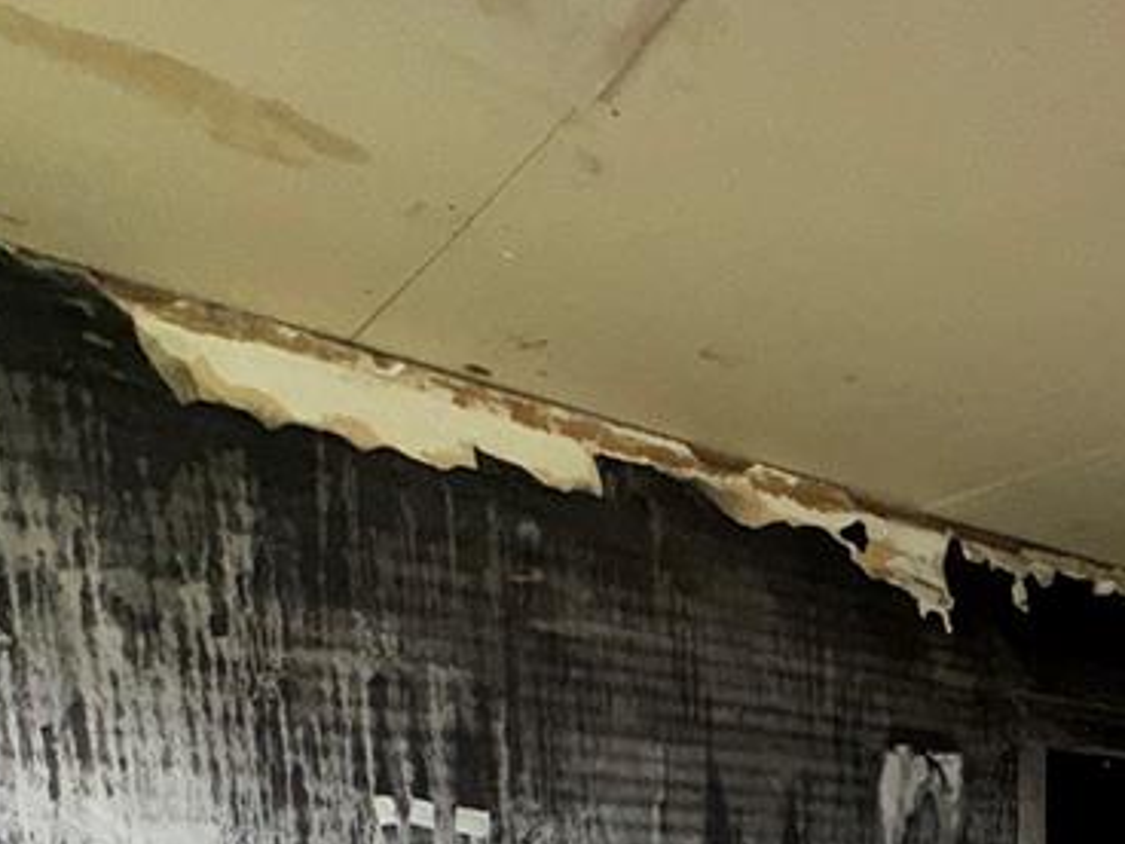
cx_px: 1232
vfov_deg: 30.0
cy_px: 1073
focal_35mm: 39
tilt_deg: -7.4
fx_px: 1267
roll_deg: -0.6
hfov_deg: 39.4
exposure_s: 1/112
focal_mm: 2.22
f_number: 2.2
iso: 100
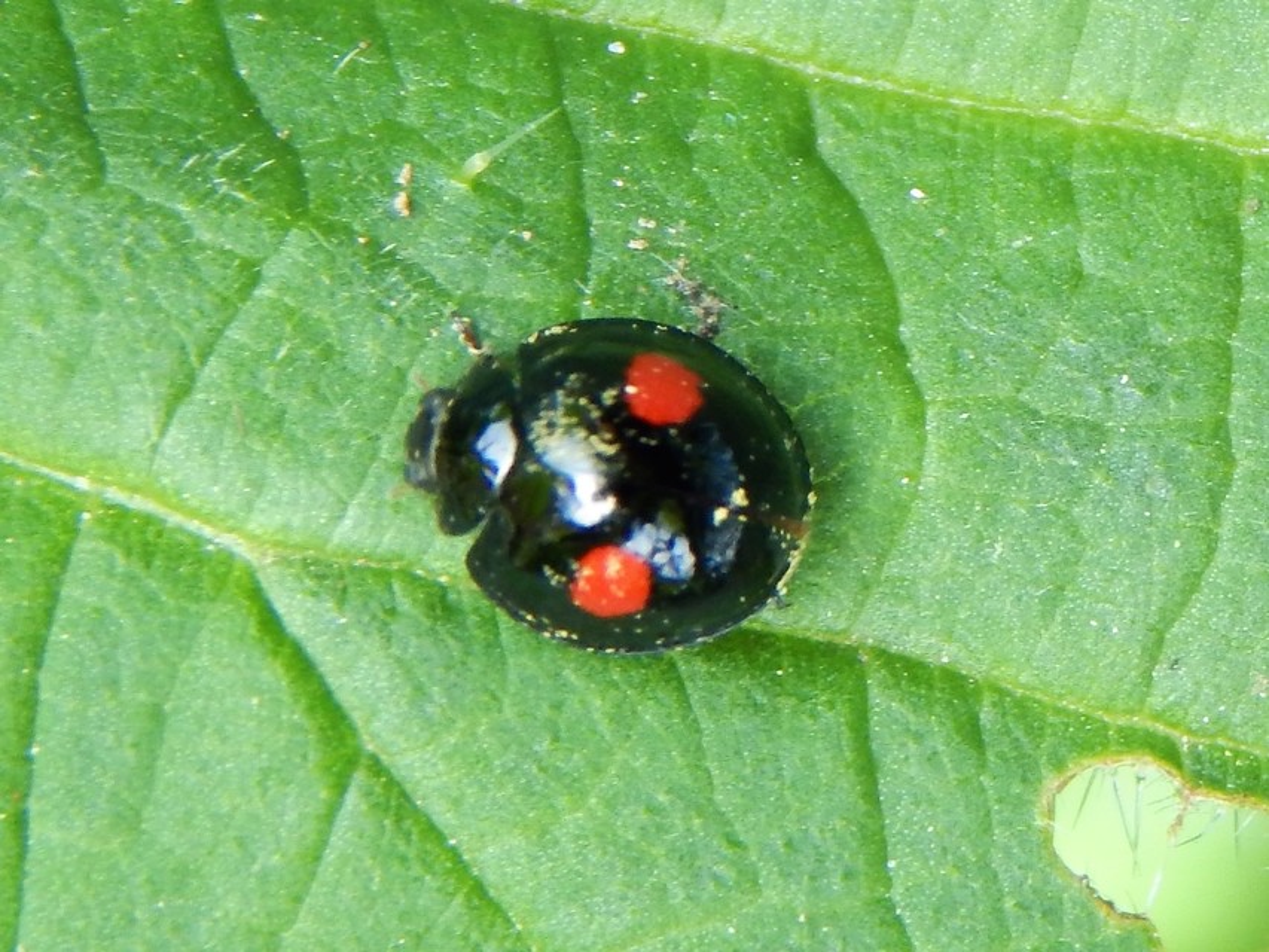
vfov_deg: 7.2
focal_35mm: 207
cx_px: 634
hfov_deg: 9.6
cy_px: 476
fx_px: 7590
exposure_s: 1/30
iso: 125
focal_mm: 37.1
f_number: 5.4
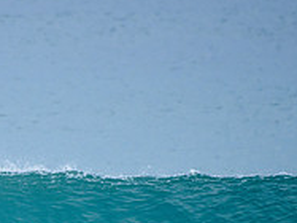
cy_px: 259
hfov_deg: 1.3
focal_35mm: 1490
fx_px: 12776
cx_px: -40
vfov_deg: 1.0
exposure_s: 1/1250
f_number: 5.6
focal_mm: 500
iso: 360
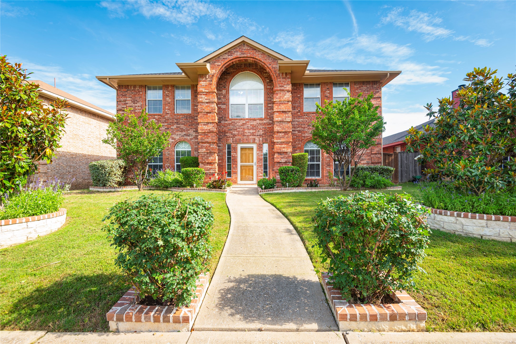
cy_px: 172
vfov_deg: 73.8
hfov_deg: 96.7
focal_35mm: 16
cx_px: 258
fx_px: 229
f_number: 7.1
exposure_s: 1/100
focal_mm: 16
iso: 100
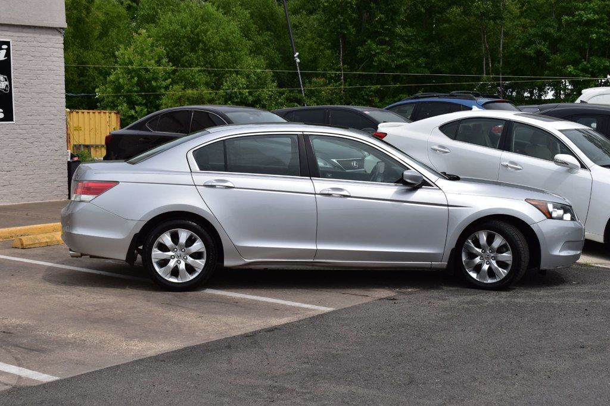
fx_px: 1016
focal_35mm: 60
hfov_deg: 33.4
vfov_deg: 22.6
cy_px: 203
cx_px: 305
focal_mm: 40
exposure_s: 1/500
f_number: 11
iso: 200
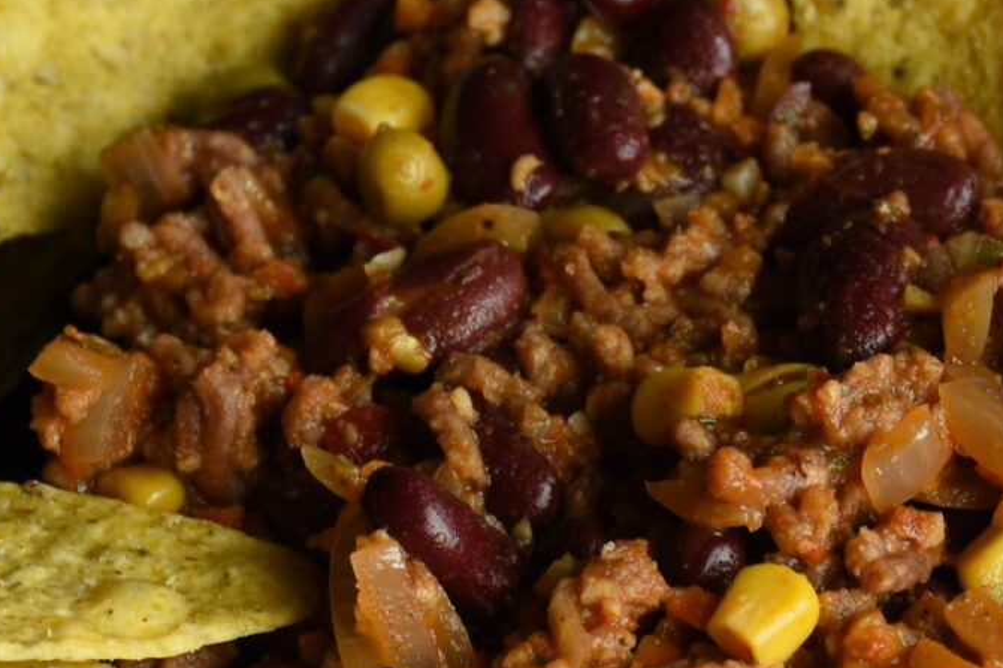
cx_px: 580
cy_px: 428
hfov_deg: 9.0
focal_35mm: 229
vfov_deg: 6.0
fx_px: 6378
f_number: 4.5
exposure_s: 1/60
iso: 400
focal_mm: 40
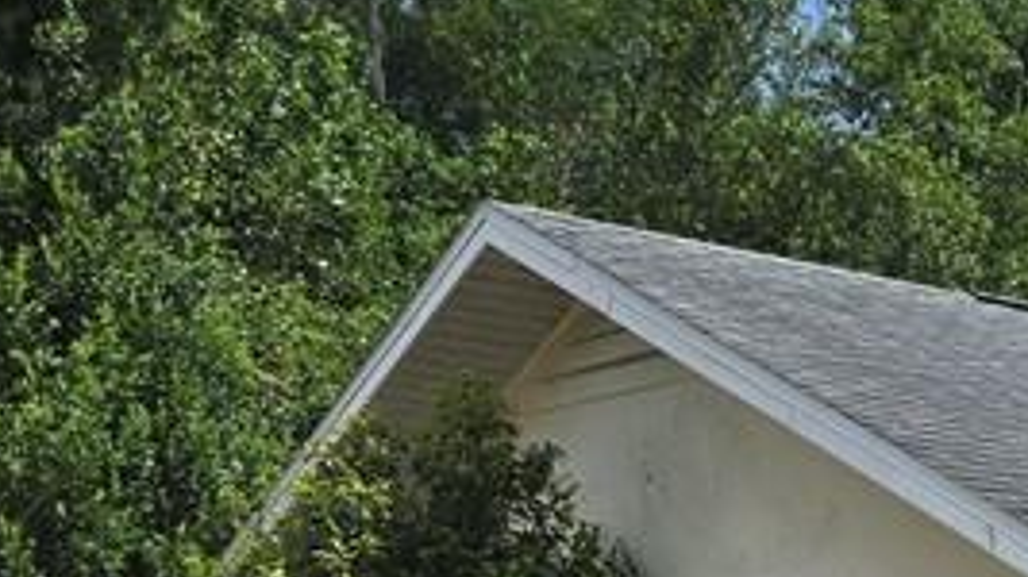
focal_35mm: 96
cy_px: 1142
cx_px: 1910
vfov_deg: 11.4
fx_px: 2616
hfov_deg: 17.5
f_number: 1.7
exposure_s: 1/1182
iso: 12
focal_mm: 6.3
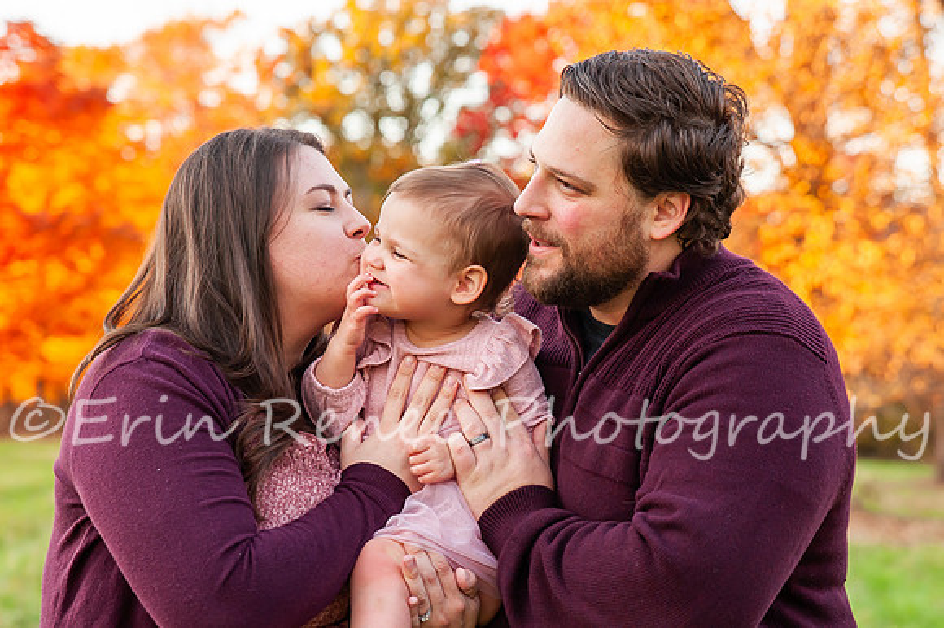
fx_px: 2238
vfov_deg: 16.0
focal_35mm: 85
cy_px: 383
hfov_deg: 23.8
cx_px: 490
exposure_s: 1/200
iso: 640
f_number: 4.5
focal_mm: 70
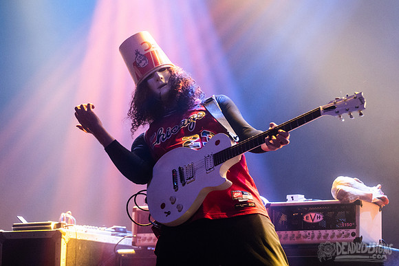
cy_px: 107
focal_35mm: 113
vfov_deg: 12.1
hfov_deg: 18.0
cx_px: 192
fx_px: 1258
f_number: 2.8
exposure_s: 1/100
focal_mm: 95
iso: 3200
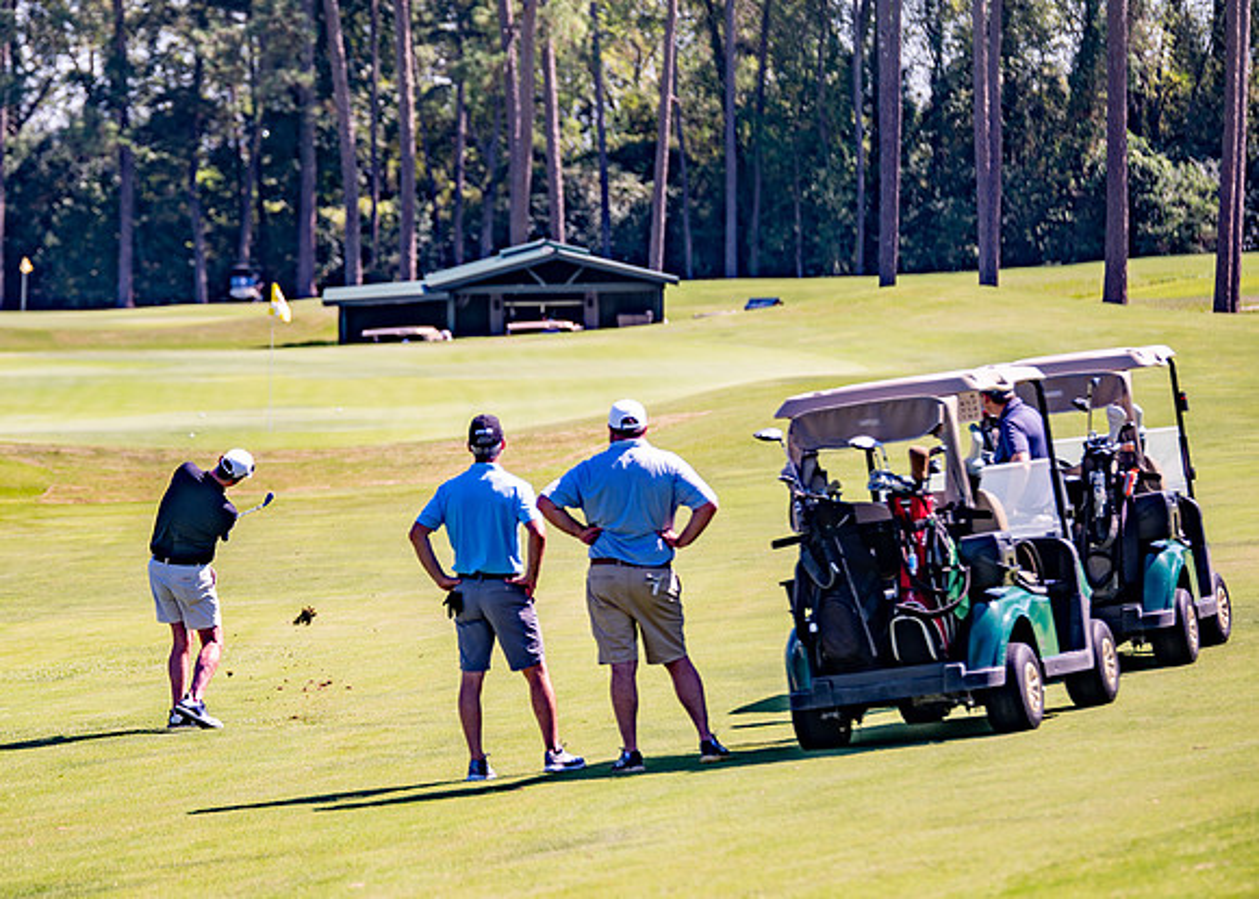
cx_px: 452
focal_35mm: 185
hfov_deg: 10.9
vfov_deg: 7.8
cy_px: 433
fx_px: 6613
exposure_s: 1/1600
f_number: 2.8
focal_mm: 135
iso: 100
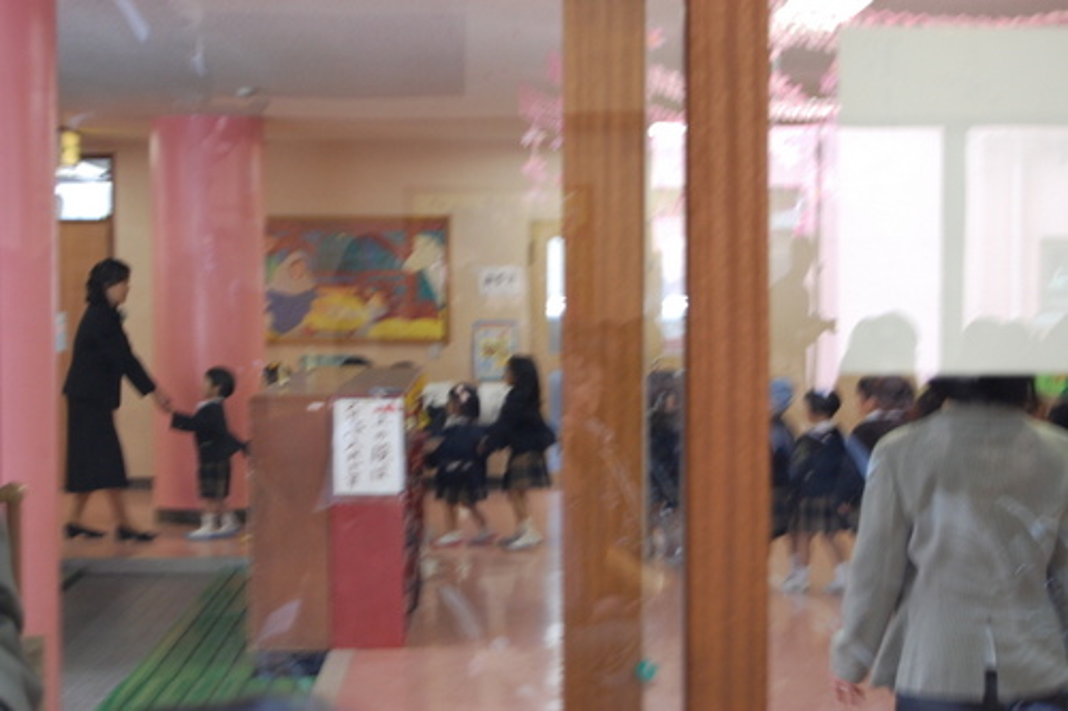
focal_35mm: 82
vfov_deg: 16.5
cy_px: 356
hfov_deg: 24.6
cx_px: 534
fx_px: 2447
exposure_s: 1/20
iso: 800
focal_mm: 55
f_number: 5.6
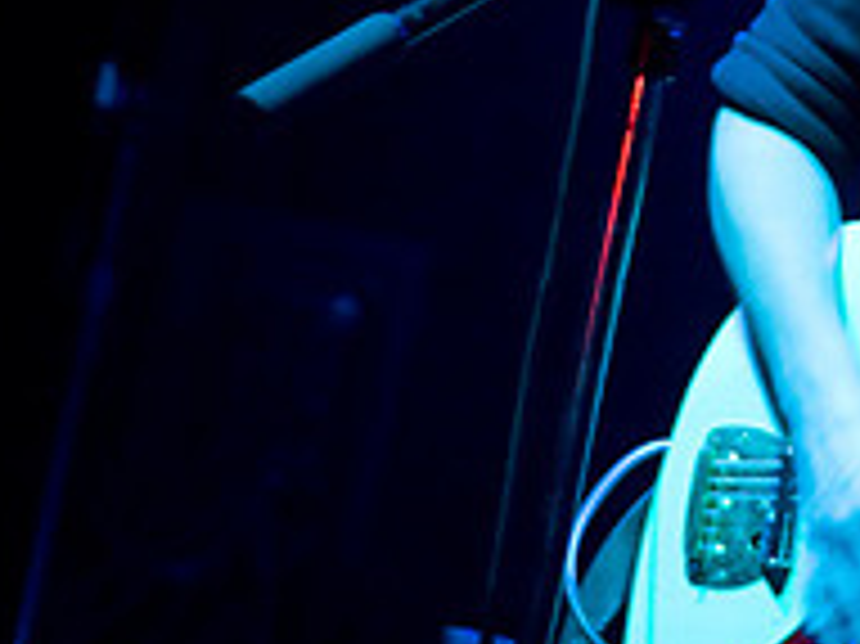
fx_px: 3253
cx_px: 1094
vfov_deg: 11.2
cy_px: -7
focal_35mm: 131
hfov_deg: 14.5
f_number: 1.8
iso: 1000
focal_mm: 30
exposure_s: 1/60
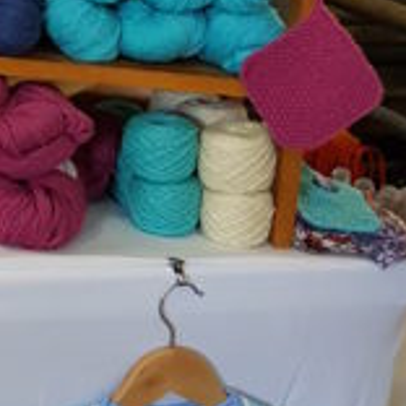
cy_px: -81
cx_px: -284
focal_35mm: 118
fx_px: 1566
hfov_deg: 13.5
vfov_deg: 14.3
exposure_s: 1/50
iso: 200
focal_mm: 4.2
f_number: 1.7
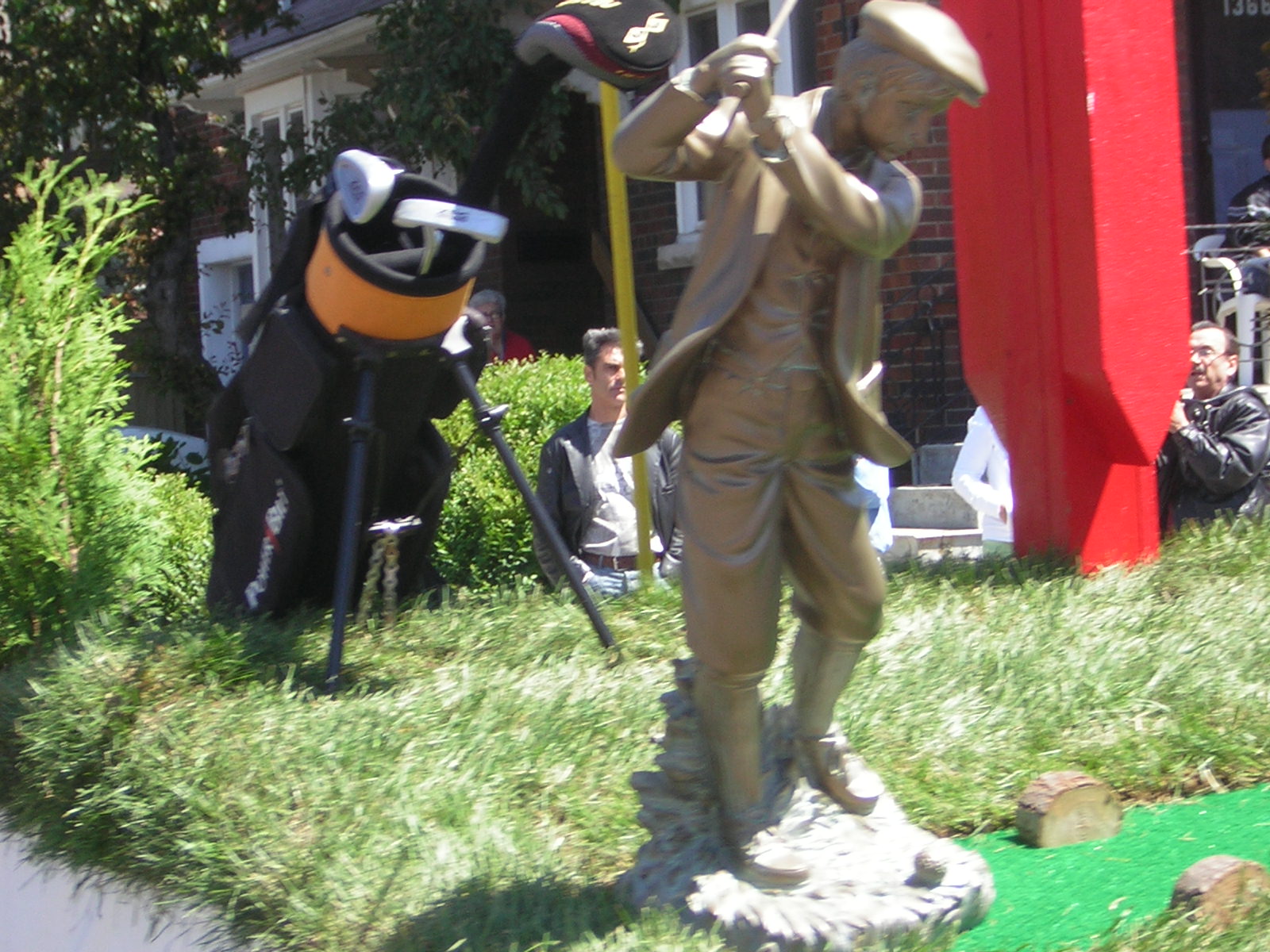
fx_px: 3962
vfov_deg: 13.7
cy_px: 476
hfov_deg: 18.2
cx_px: 635
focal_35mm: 108
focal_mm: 14.1
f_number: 4.7
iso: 50
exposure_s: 1/120
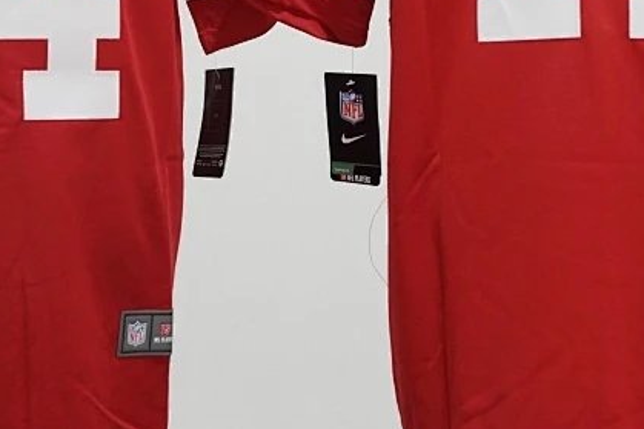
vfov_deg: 16.7
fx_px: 1430
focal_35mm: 80
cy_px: -5
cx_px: 298
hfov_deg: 25.4
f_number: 4
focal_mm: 31
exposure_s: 1/160
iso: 1250
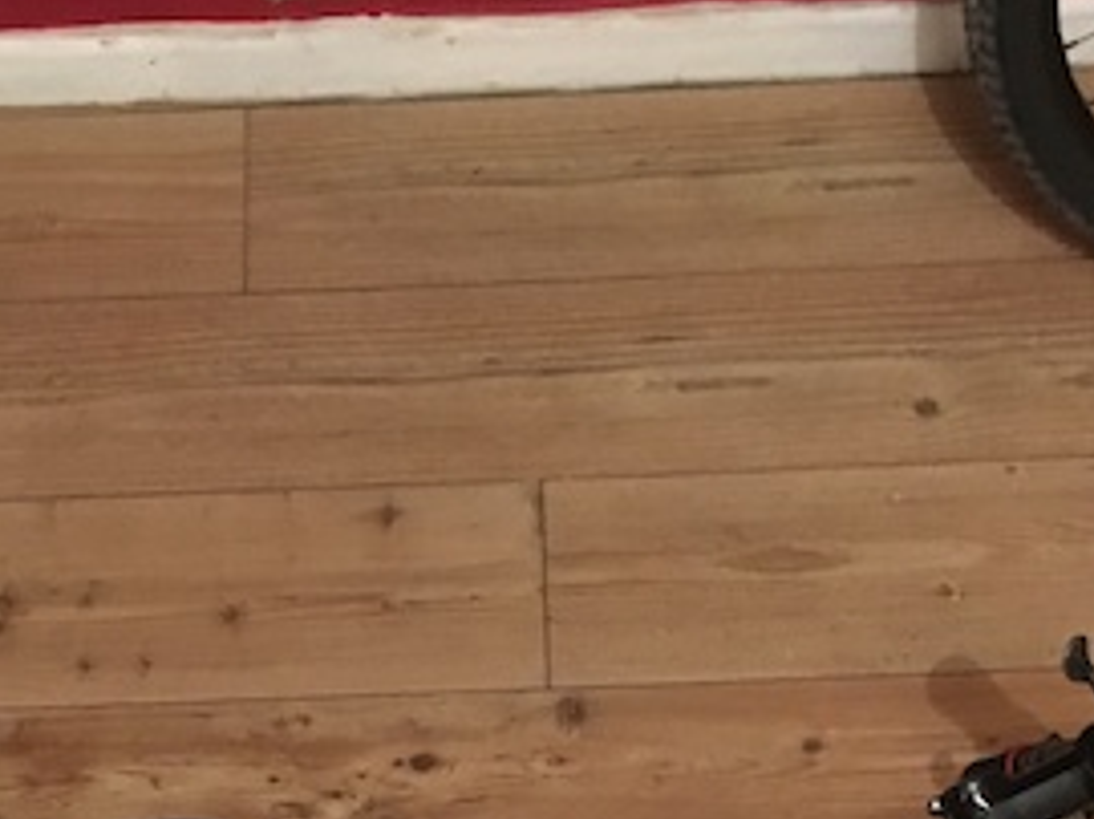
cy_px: 1192
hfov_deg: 22.8
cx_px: 575
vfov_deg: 15.9
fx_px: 2716
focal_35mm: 86
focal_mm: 4.15
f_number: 2.2
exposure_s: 1/17
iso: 400
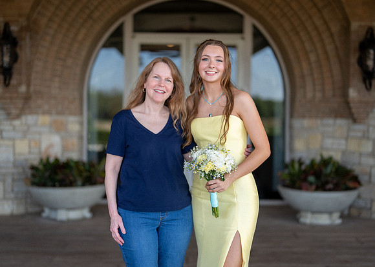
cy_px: 134
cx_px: 188
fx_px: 598
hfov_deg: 34.8
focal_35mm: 56
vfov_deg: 25.2
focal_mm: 50
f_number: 1.2
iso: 160
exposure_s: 1/1600
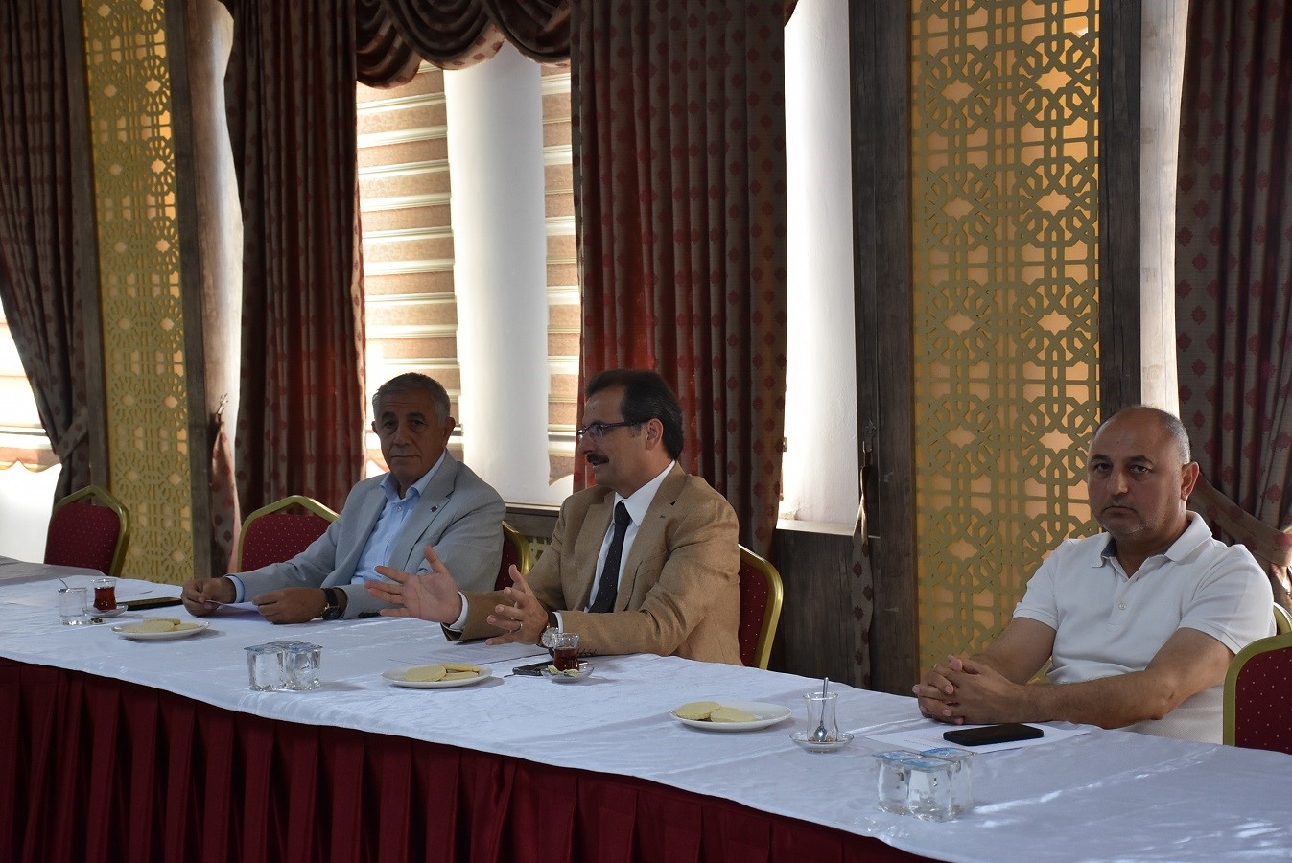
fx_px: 2262
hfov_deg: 31.9
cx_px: 646
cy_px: 432
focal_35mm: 63
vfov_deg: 21.6
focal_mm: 42
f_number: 5.6
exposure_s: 1/125
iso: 800
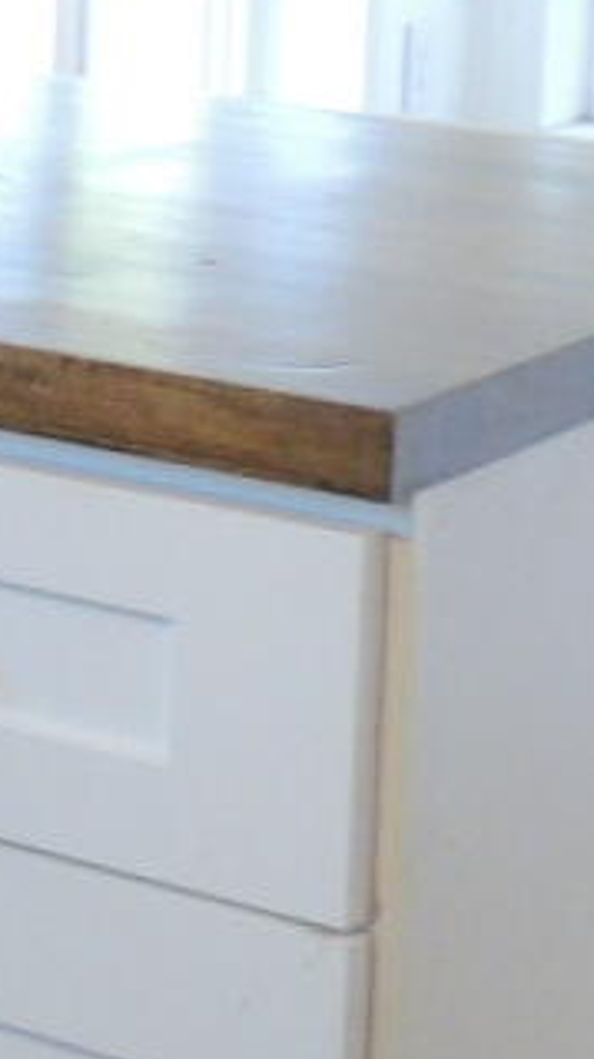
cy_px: -179
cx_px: -1828
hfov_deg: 6.4
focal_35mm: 153
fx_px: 4292
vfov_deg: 13.7
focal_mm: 4.9
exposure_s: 1/30
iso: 320
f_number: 3.1
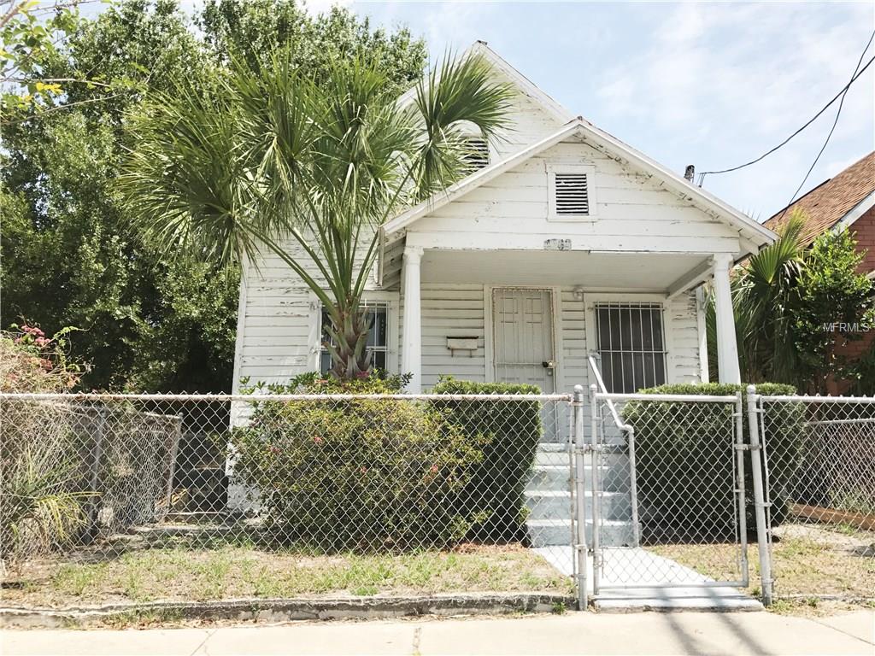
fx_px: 708
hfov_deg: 63.4
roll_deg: +0.5
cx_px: 438
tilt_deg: +9.5
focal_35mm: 28
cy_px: 328
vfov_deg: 49.7
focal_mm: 3.99
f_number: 1.8
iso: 20
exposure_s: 1/1742
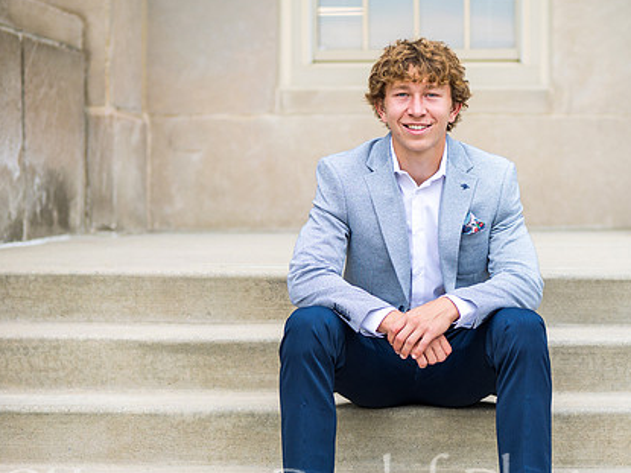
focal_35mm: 123
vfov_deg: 12.0
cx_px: 400
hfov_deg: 16.0
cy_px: 285
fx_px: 2241
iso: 200
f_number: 1.8
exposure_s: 1/640
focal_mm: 43
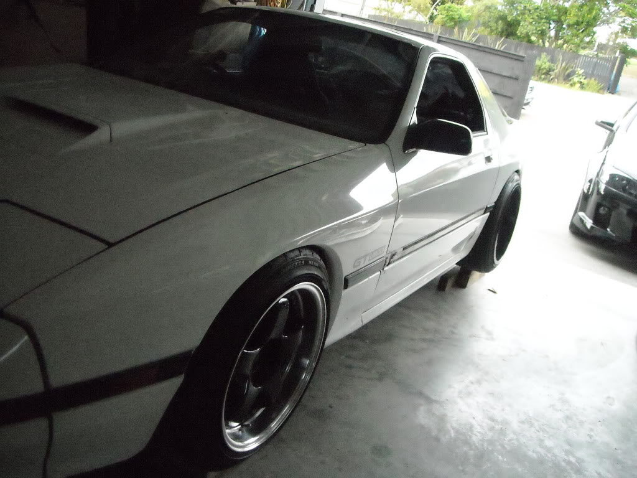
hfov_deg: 52.6
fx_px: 644
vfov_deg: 40.7
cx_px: 318
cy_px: 239
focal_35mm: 35
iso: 800
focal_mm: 5.7
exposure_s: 1/114
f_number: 2.8
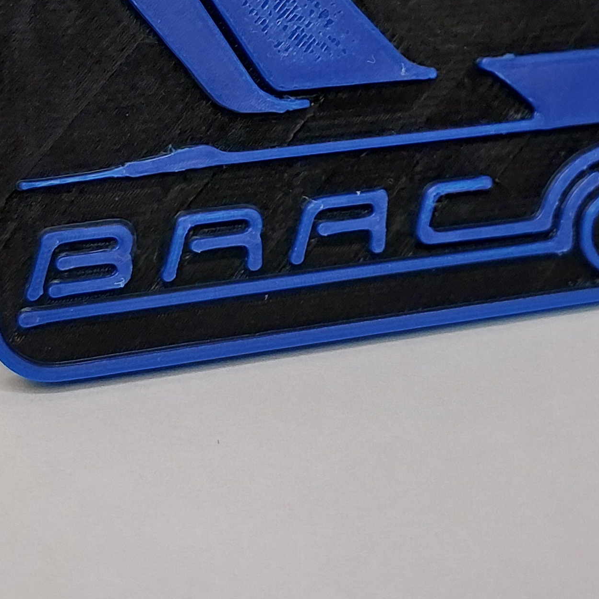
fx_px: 1057
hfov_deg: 31.6
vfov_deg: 30.4
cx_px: 347
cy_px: 74
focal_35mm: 54
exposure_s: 1/60.2
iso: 100
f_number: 1.8
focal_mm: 5.23
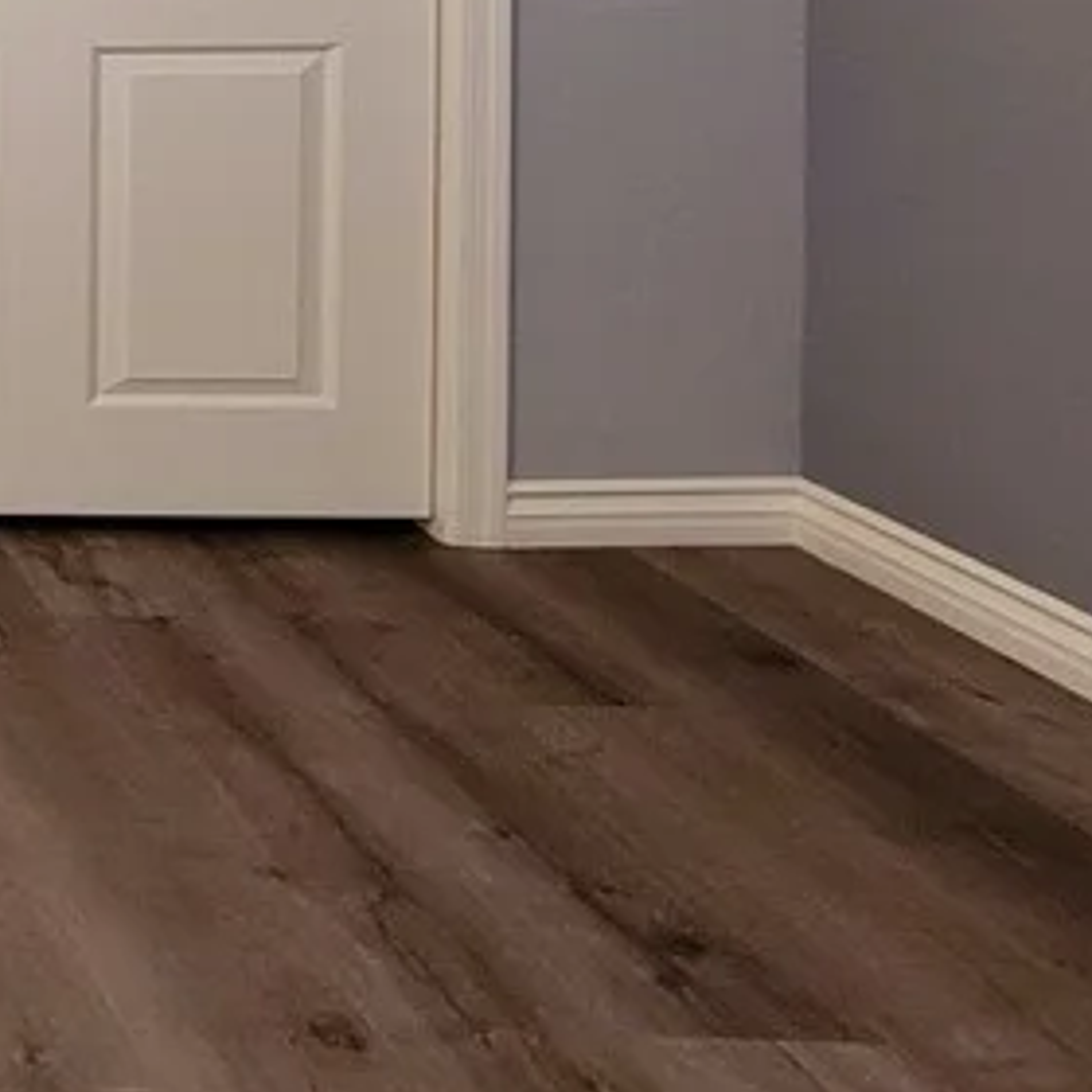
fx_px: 1499
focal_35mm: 42
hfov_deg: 23.2
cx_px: -819
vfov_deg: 35.5
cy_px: -43
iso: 320
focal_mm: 2.2
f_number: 2.2
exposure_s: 1/30
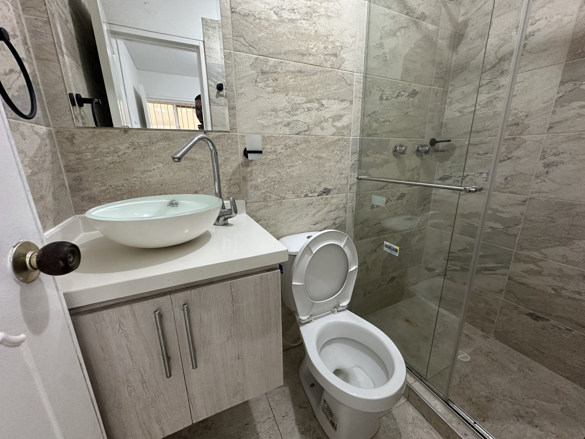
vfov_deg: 85.7
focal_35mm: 14
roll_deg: +0.1
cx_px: 292
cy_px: 220
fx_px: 237
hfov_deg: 102.1
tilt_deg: -15.1
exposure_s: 1/60
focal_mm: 2.22
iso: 320
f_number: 2.2
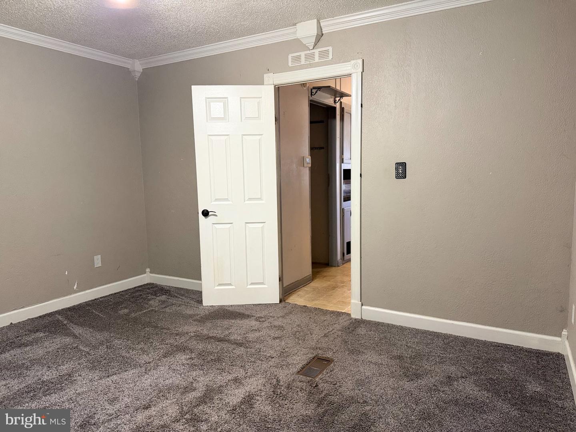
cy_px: 216
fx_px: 399
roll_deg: +1.3
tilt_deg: -6.1
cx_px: 288
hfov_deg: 71.6
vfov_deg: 56.8
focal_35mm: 24
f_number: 1.78
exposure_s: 1/60
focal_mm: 6.76
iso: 640
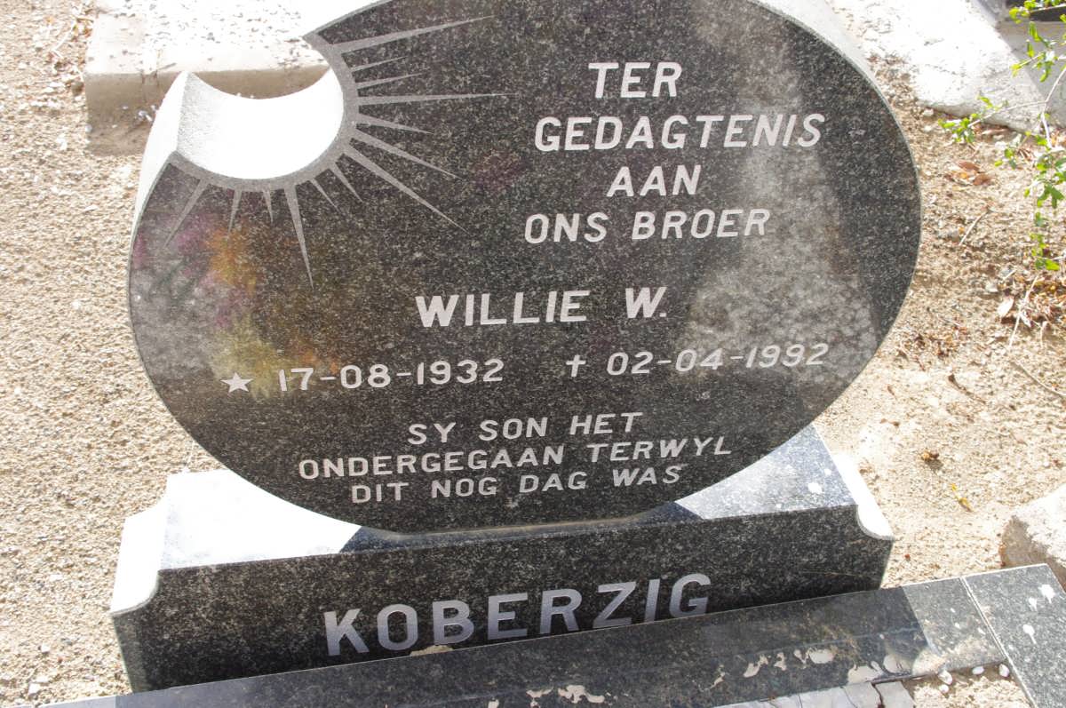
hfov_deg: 49.6
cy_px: 354
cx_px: 533
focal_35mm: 39
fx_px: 1153
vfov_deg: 34.1
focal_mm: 26.25
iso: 800
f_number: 11
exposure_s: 1/125
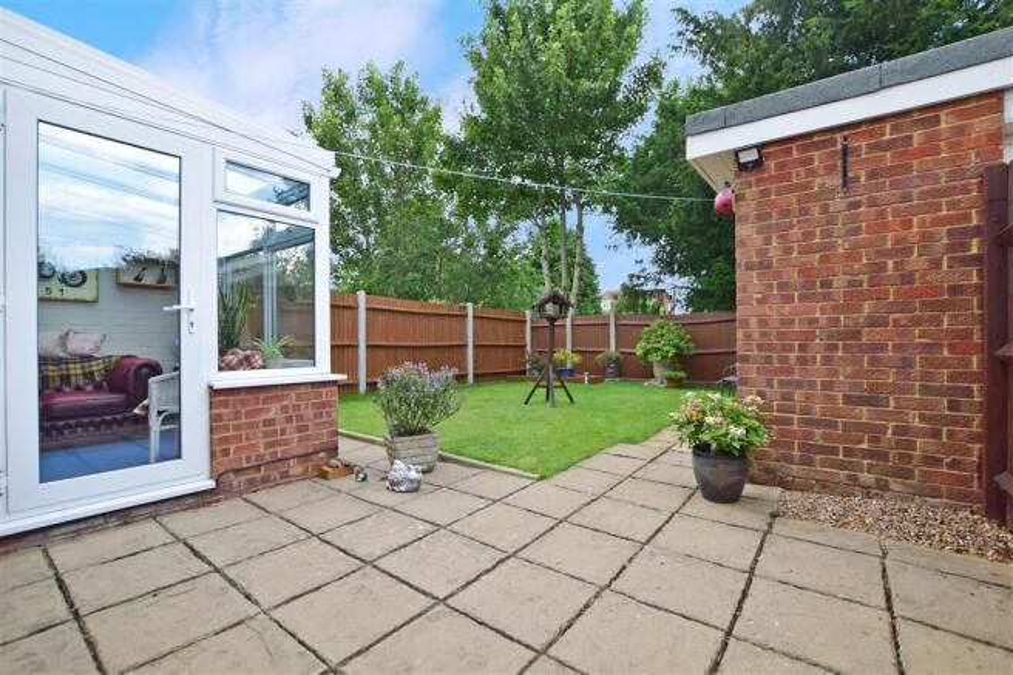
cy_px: 338
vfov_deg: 77.3
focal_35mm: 15
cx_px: 506
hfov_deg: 100.4
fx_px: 422
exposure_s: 1/160
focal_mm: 10
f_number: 7.1
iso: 400
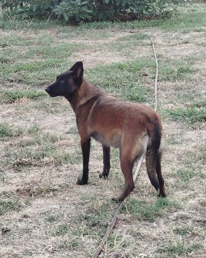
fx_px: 809
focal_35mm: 106
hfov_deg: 14.5
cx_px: 80
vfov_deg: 18.1
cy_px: 111
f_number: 1.7
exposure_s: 1/50
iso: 125
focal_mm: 5.31
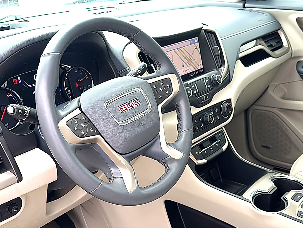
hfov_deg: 45.8
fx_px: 359
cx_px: 152
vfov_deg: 35.1
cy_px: 114
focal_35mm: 41
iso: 80
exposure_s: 1/302
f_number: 1.78
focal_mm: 6.86
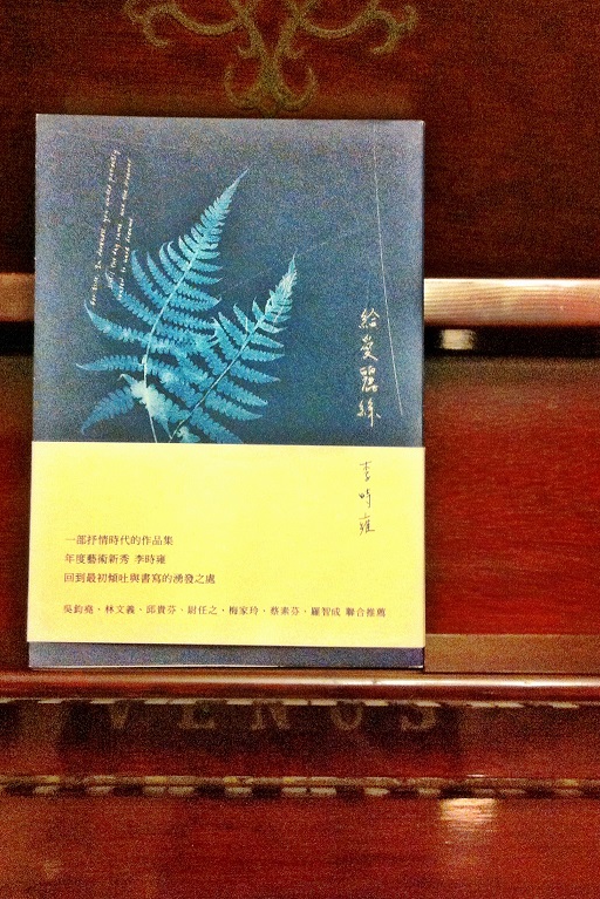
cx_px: 265
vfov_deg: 45.2
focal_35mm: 43
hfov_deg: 31.2
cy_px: 370
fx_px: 1074
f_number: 2.8
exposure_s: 1/15
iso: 250
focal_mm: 3.85
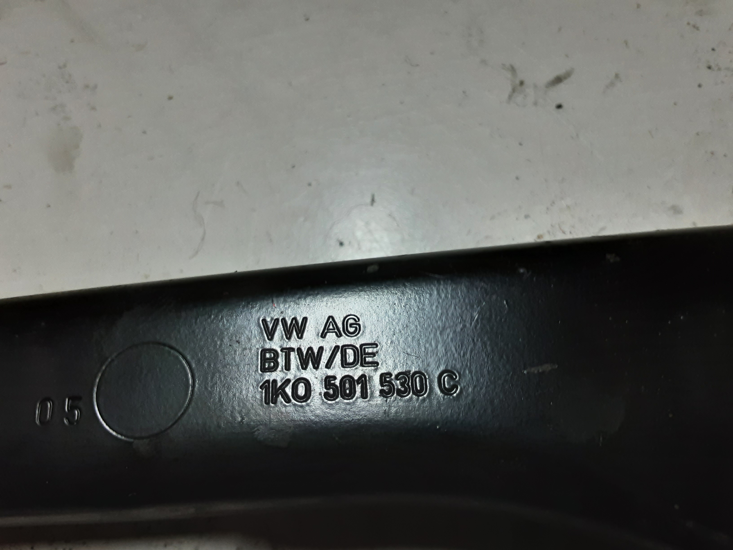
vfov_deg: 51.4
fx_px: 572
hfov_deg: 65.3
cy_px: 275
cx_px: 366
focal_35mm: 27
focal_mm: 2.91
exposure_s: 1/50
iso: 125
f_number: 1.9
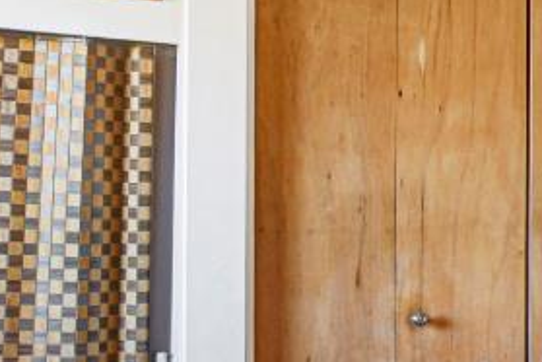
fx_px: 1295
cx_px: 1078
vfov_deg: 15.7
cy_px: 342
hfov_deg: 17.3
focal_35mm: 86
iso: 100
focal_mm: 11
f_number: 3.5
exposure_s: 1/50
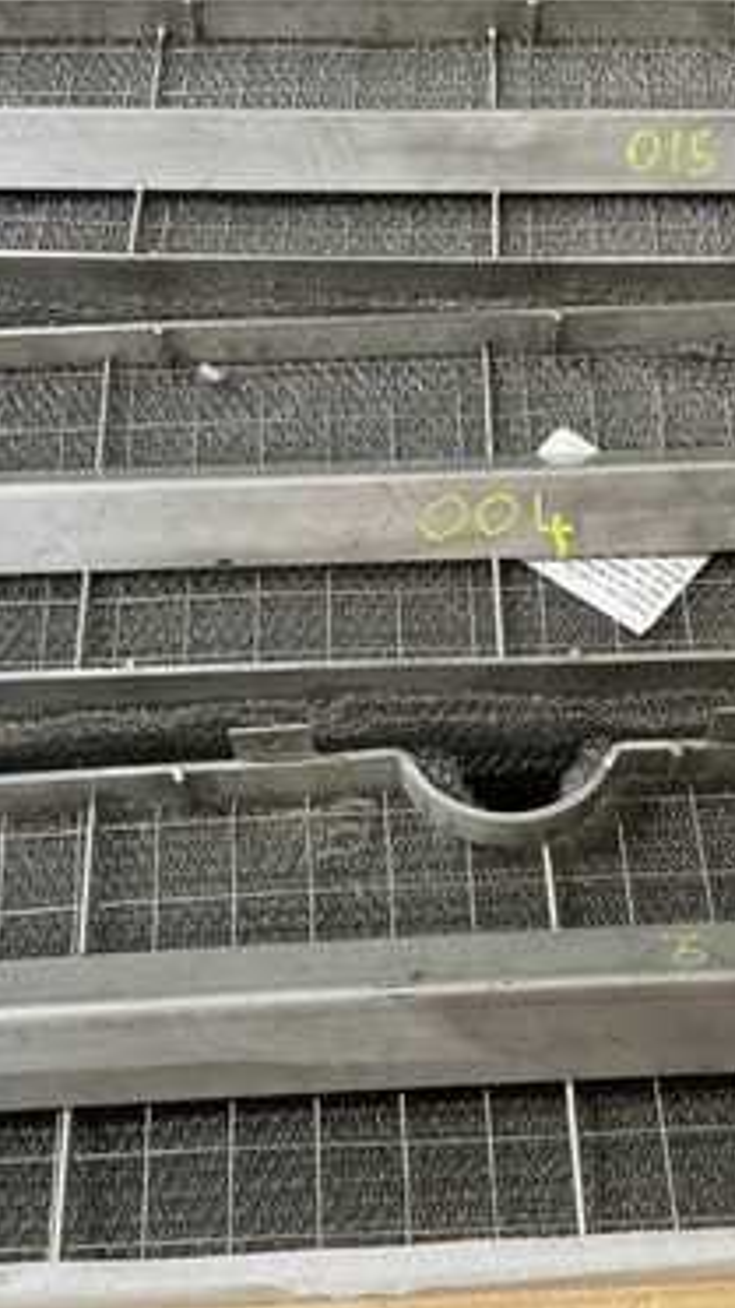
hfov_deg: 29.0
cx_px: 394
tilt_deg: -60.9
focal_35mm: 41
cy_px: 656
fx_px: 1422
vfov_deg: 49.4
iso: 125
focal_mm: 3
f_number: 1.8
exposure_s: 1/50
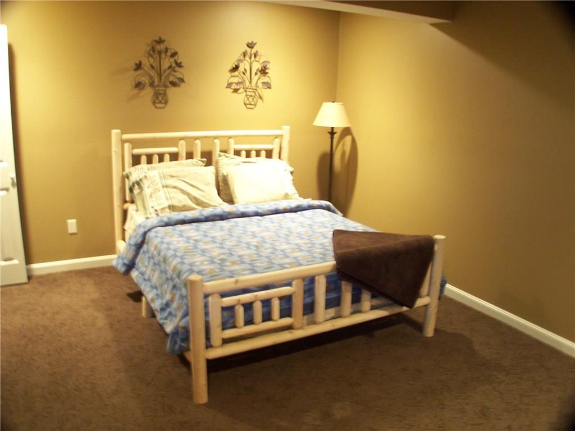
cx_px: 288
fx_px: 631
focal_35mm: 38
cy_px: 216
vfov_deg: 37.7
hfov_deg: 49.0
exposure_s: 1/3
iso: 140
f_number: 2.8
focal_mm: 6.3
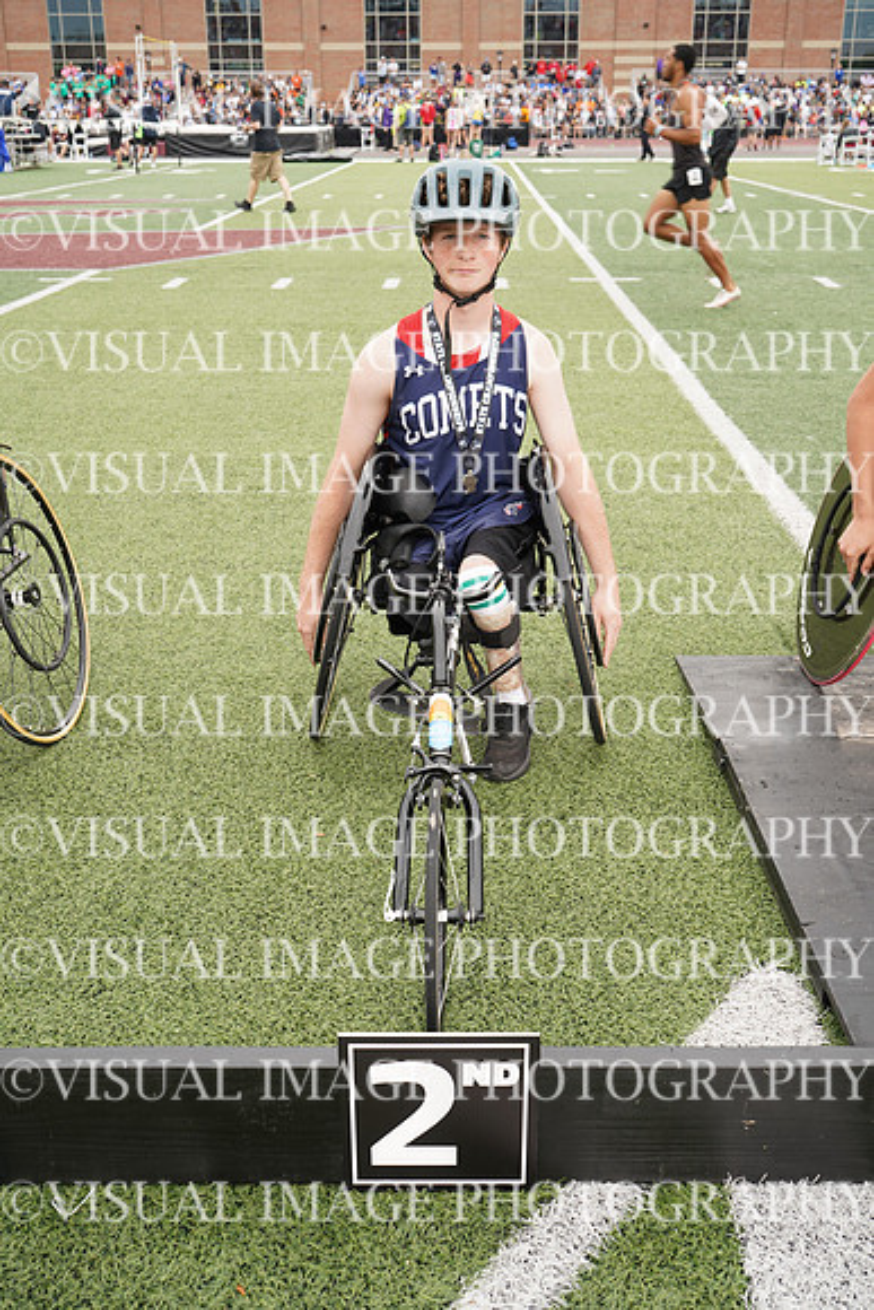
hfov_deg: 37.9
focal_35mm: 35
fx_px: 1274
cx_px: 437
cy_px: 655
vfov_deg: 54.4
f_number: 8
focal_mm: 35
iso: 200
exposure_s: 1/125
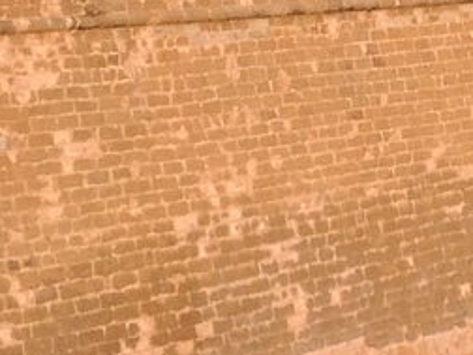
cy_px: -158
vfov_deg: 6.6
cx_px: 569
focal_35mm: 222
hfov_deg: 8.8
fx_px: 3033
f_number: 2.4
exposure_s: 1/456
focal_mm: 4.28
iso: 50
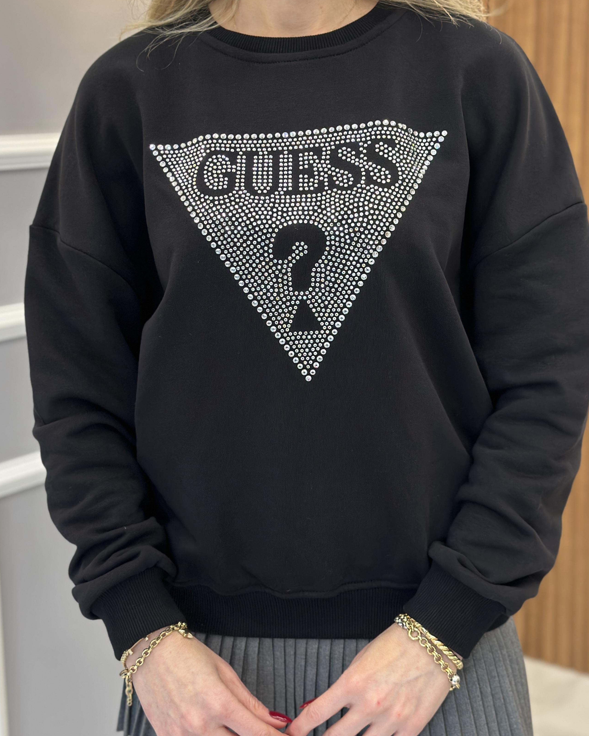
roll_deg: +0.6
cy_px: 343
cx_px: 313
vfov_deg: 31.9
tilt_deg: -11.7
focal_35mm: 59
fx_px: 1286
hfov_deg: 25.8
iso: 125
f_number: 1.78
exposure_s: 1/100
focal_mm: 6.86
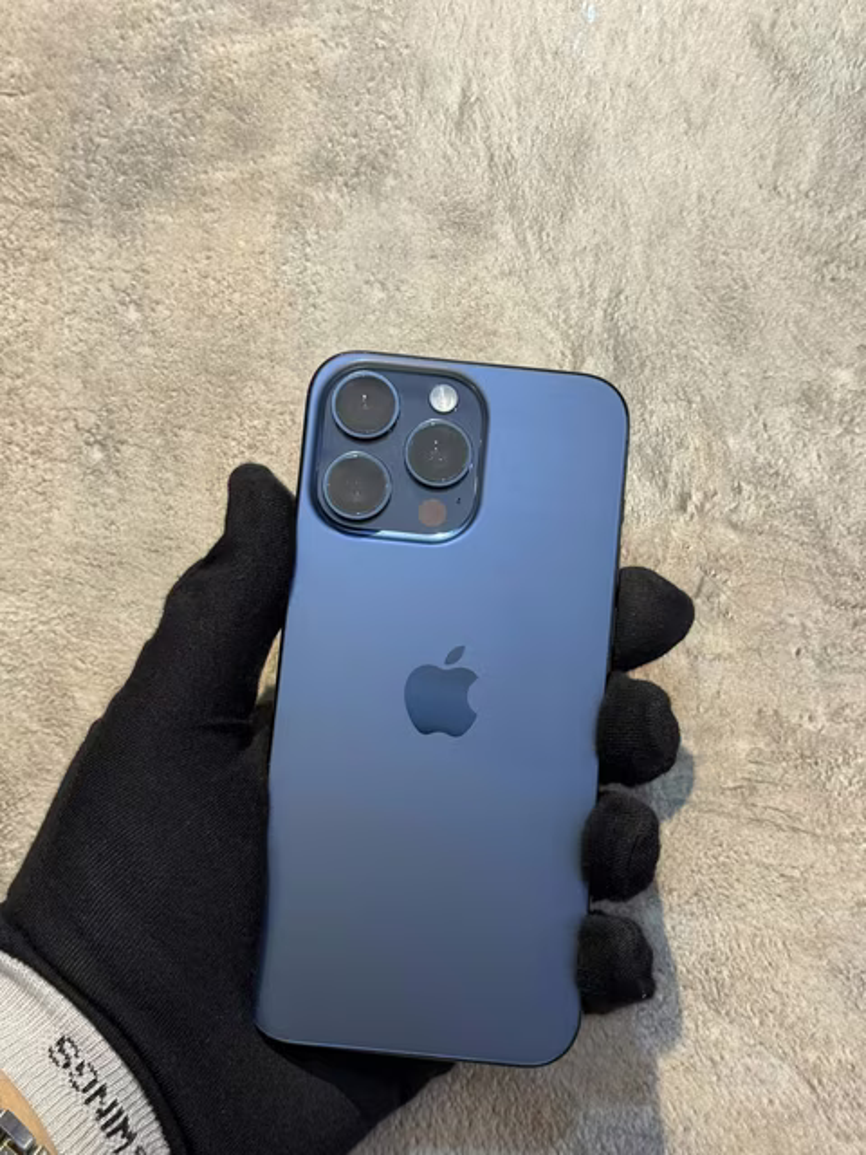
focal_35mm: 48
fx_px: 1601
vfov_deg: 39.7
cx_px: 433
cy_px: 578
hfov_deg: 30.3
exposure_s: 1/50
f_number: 1.78
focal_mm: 6.76
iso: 100
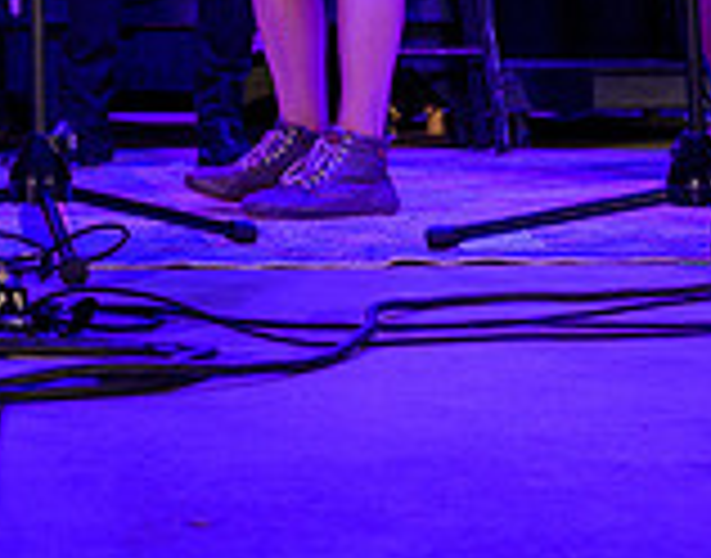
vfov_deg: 12.1
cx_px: 45
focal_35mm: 117
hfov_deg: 16.3
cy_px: -410
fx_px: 2444
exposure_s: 1/125
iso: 1600
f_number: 4.5
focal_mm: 29
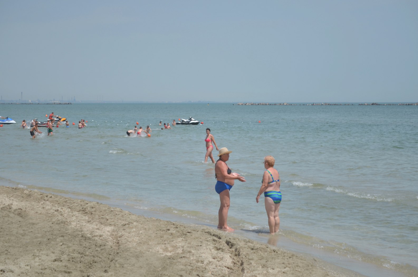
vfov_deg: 18.1
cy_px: 138
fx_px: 869
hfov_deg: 27.0
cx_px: 209
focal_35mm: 75
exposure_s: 1/1250
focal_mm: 50
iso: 100
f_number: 4.5
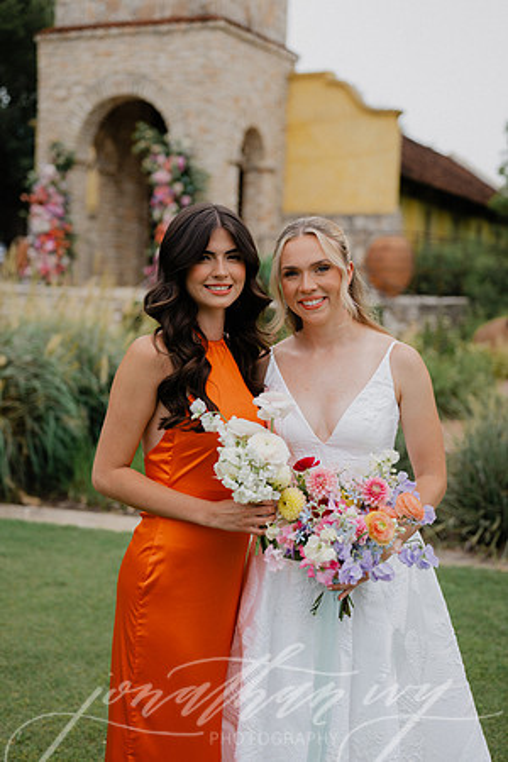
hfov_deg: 27.0
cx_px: 254
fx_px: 1058
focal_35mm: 50
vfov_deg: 39.6
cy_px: 381
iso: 64
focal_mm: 50
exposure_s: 1/1250
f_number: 2.5
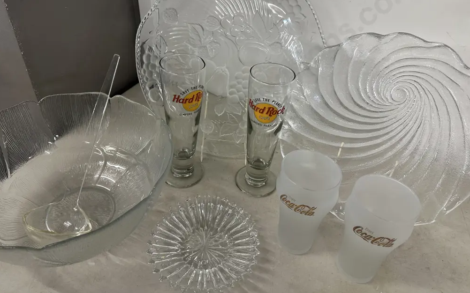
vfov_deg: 47.3
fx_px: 333
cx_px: 234
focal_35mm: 26
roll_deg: -3.1
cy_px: 116
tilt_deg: -35.5
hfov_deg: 70.4
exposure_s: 1/100
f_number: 1.78
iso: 125
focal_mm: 6.86
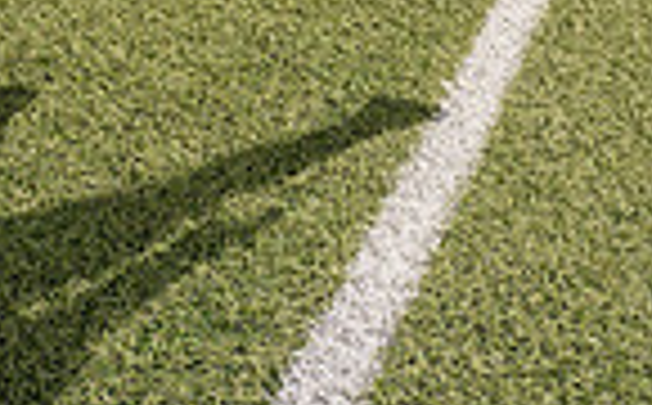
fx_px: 1632
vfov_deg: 11.5
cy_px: -585
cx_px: 432
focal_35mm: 92
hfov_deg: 22.5
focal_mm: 29
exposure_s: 1/1600
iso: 100
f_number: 5
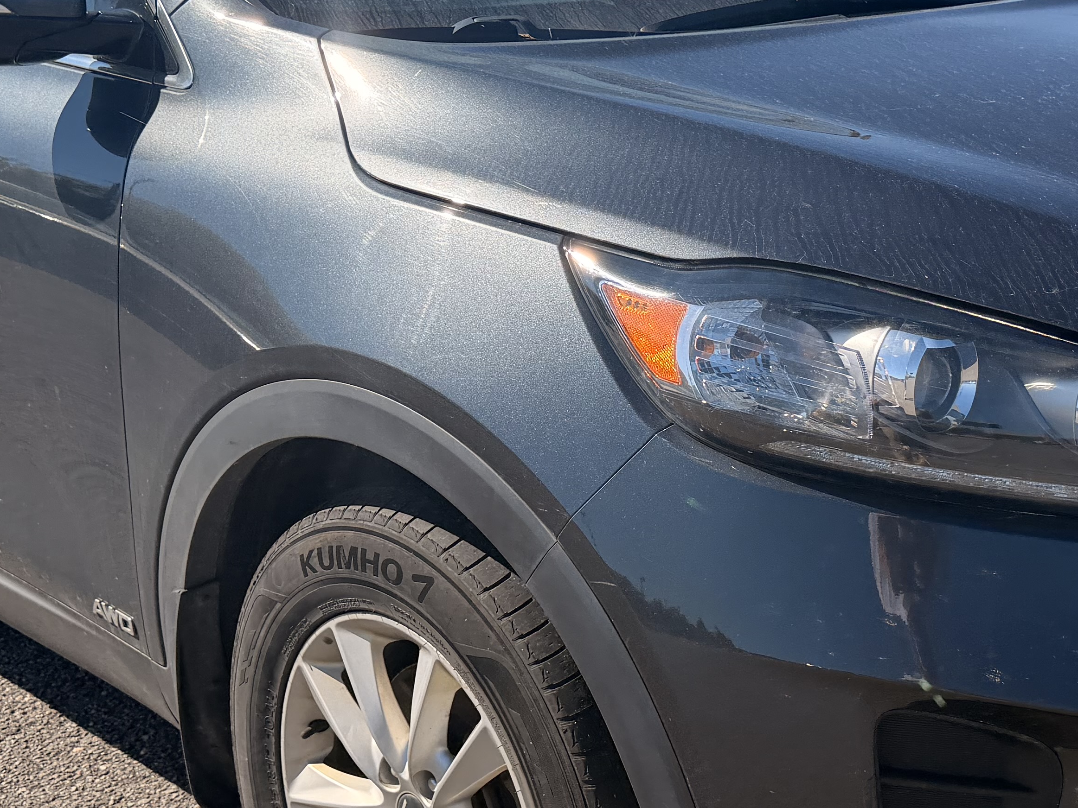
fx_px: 1837
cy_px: 377
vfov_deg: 24.8
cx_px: 629
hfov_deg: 32.6
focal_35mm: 59
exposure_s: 1/4673
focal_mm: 6.76
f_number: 1.78
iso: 100
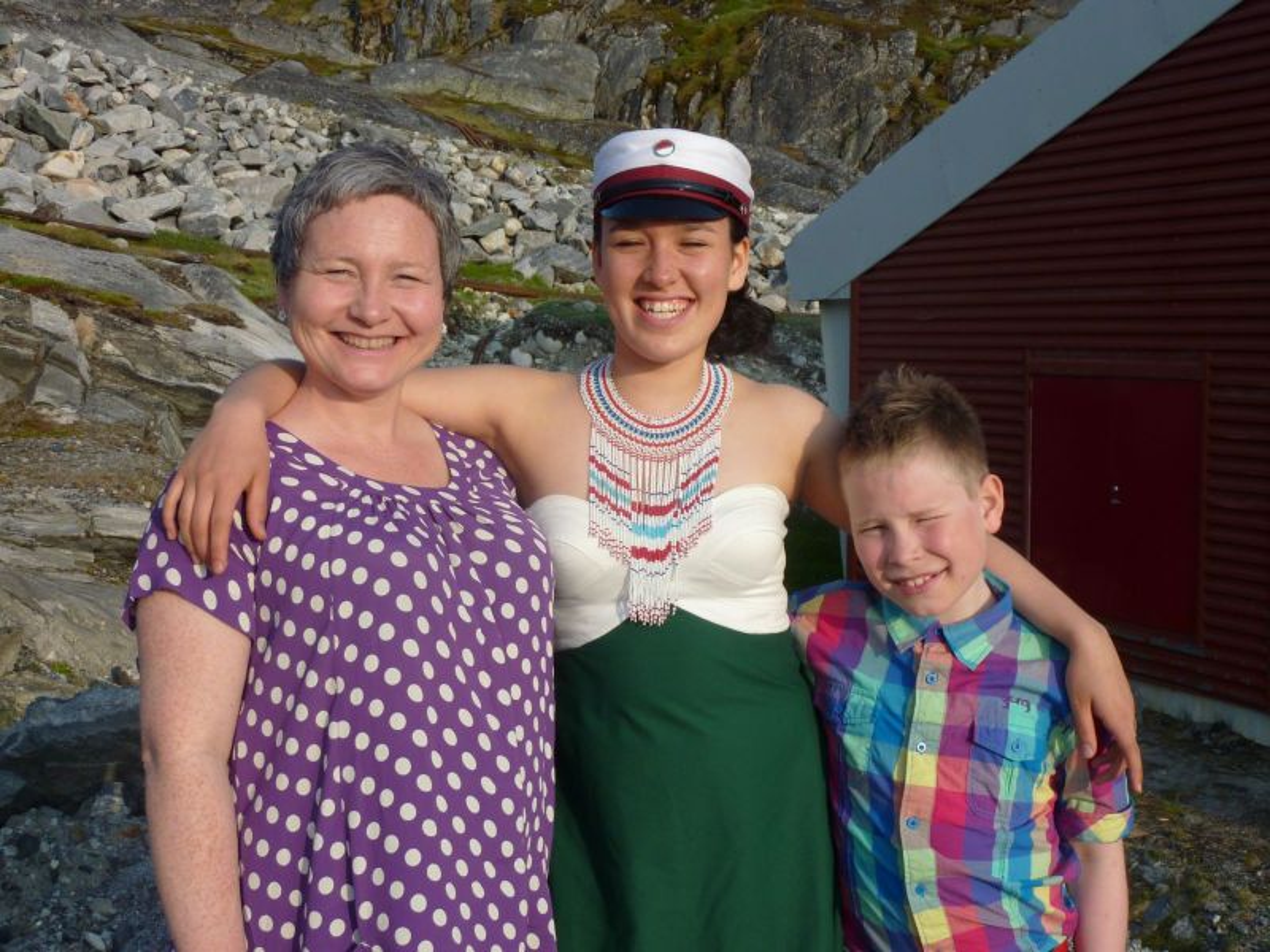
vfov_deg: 34.3
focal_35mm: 42
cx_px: 635
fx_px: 1541
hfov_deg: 44.8
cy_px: 476
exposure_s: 1/500
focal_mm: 6.9
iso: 80
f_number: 4.5
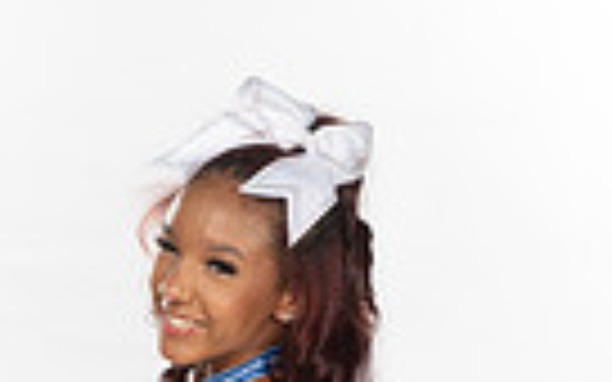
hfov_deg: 11.9
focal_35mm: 175
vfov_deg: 7.1
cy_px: 921
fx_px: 2919
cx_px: 72
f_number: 7.1
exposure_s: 1/320
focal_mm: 52
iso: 800
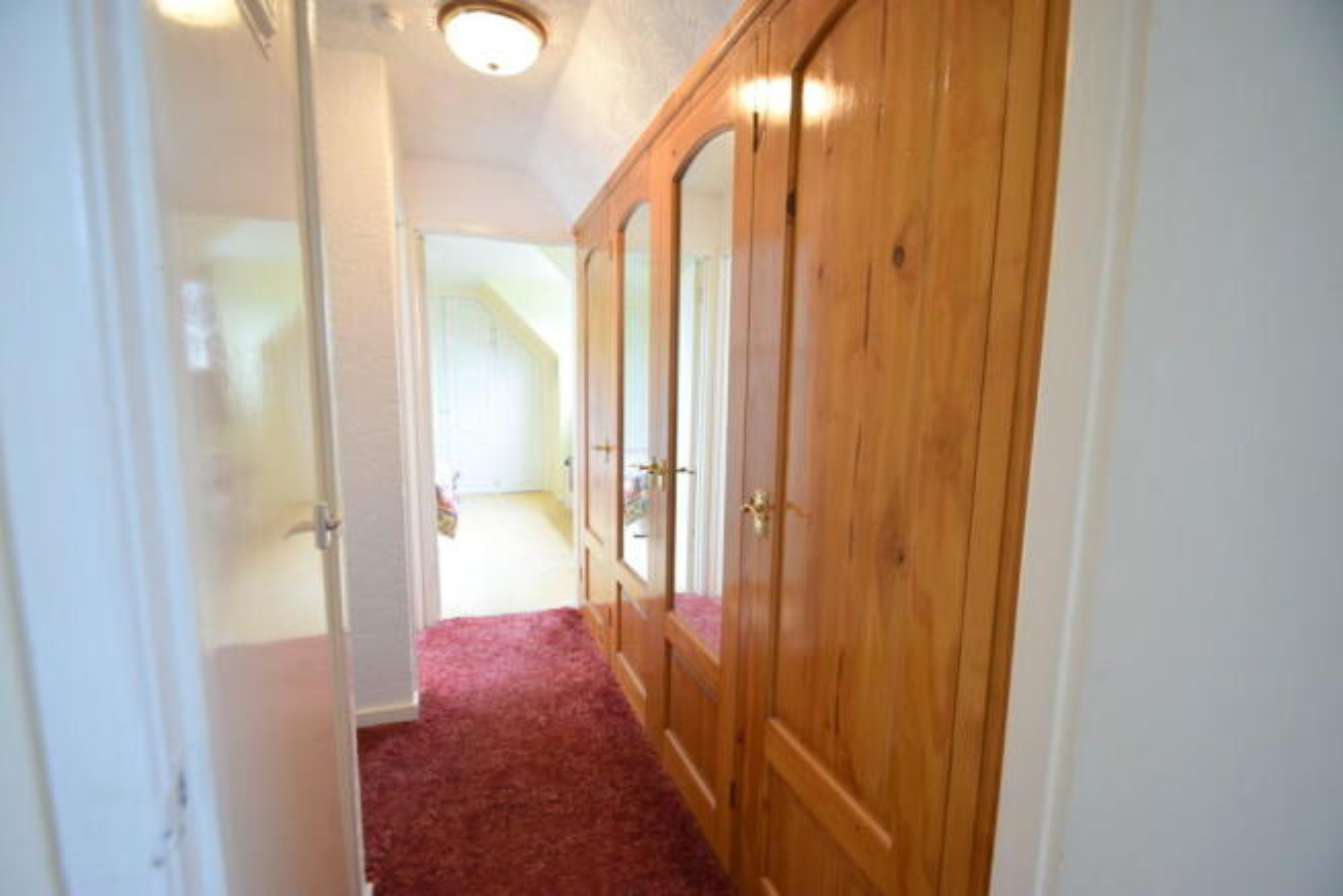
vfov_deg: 77.4
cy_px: 448
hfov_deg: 100.4
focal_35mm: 15
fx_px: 560
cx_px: 672
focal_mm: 10
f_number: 4
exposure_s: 1/60
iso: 640
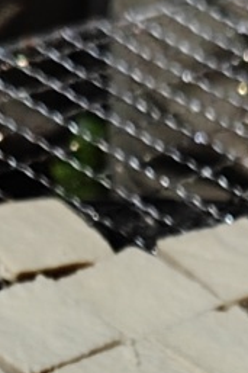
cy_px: 751
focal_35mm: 147
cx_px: 197
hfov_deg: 9.3
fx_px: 1521
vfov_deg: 12.3
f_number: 1.8
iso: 2500
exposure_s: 1/33
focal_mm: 5.25
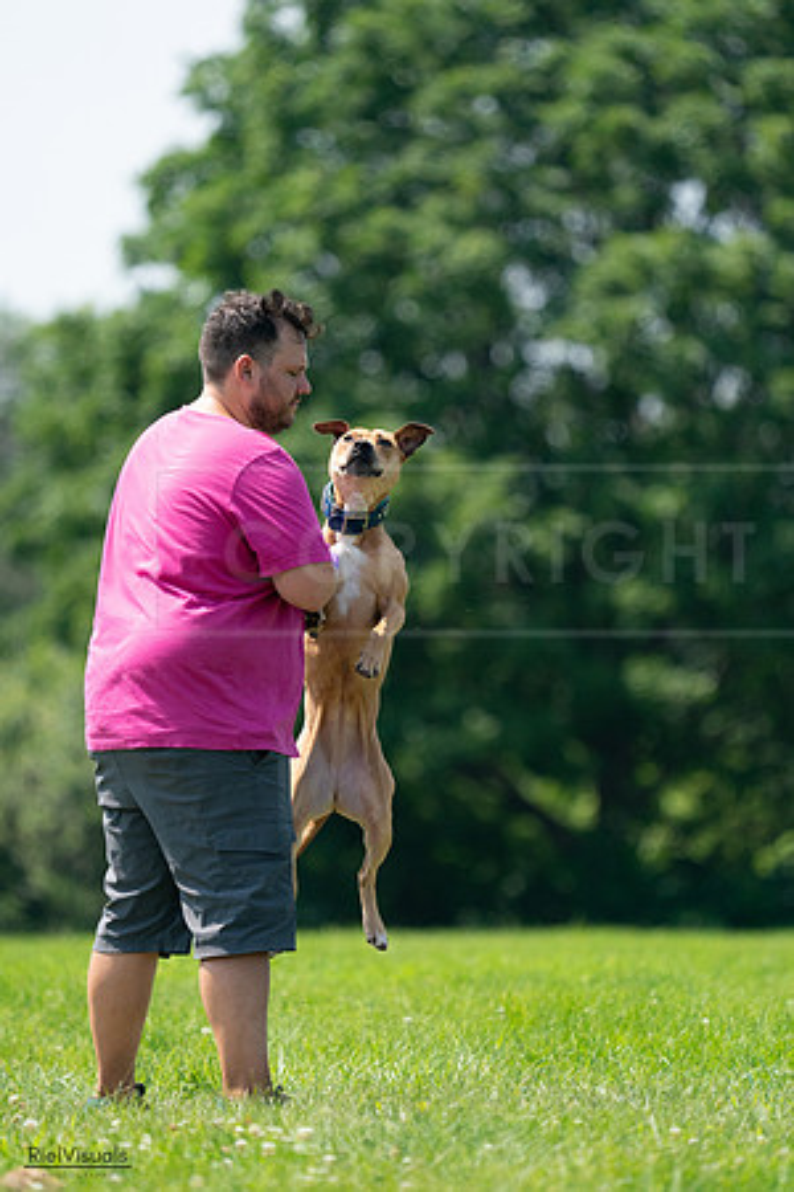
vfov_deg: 4.8
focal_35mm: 433
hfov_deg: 3.2
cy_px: 596
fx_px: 14324
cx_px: 397
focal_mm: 433
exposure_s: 1/4000
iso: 2000
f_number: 6.3
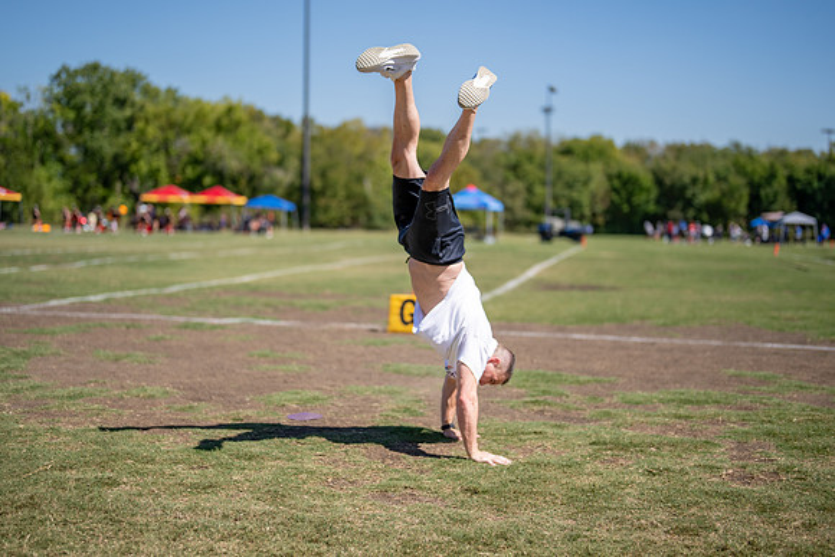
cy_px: 270
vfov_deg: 25.2
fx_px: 1245
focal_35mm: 54
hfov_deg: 37.1
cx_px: 406
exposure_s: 1/16000
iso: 160
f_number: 1.2
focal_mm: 50
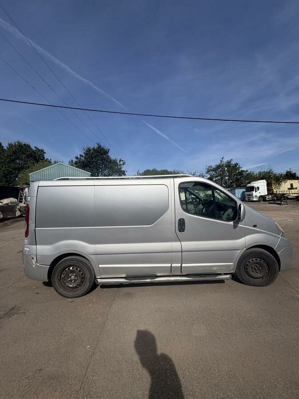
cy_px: 200
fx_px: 161
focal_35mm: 14
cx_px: 150
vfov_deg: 102.1
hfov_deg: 85.7
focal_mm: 2.22
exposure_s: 1/4132
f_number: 2.2
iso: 50
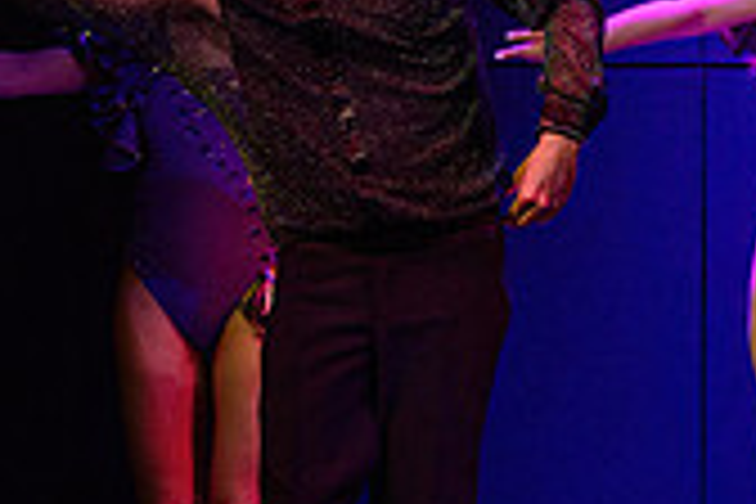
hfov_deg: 4.6
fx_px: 9323
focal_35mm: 444
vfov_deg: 3.1
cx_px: 1336
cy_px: 31
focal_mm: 110
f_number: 2.8
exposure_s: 1/200
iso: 1600
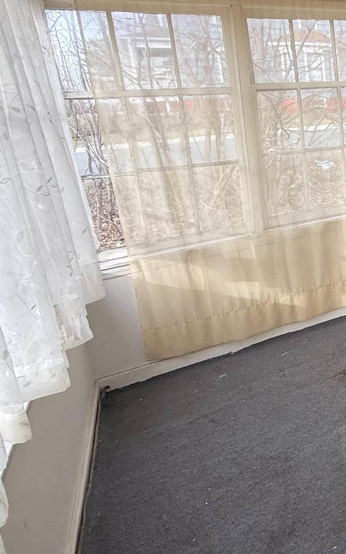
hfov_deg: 29.3
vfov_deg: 58.8
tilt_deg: -13.8
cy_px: 203
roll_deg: +1.1
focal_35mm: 32
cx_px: 481
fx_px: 483
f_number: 2.2
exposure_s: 1/148
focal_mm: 2.22
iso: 50
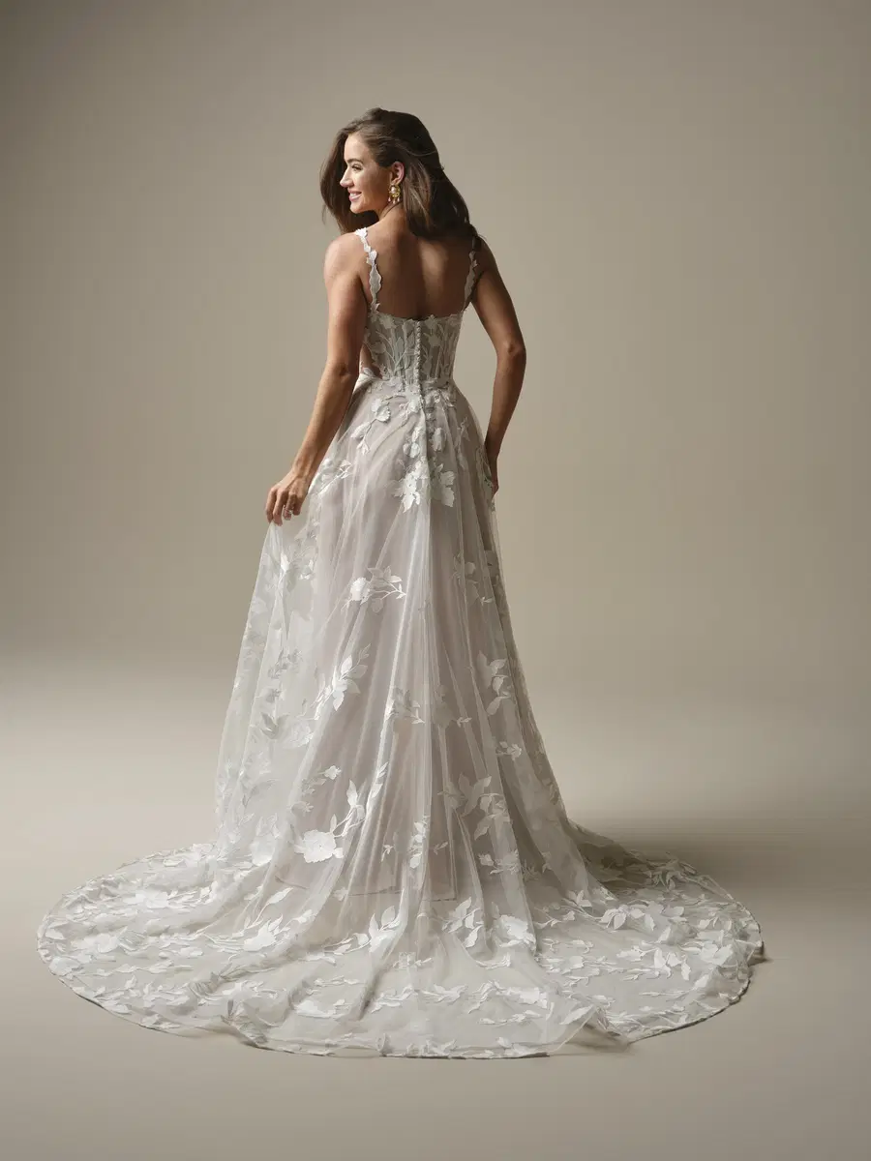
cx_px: 436
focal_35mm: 61
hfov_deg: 24.0
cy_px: 580
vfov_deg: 31.7
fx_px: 2046
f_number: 10
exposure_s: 1/125
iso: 500
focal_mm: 76.5
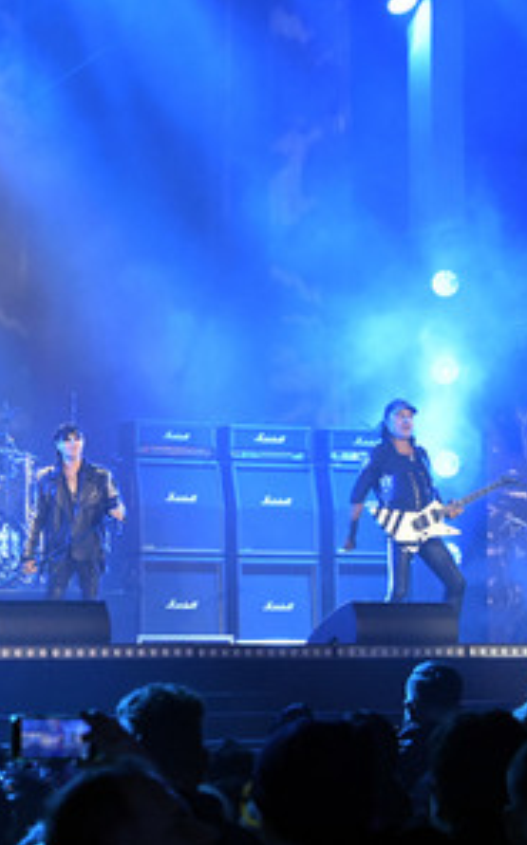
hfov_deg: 13.4
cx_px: -27
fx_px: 2211
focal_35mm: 96
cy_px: 424
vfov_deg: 21.7
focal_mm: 62
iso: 12800
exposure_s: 1/640
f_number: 5.6
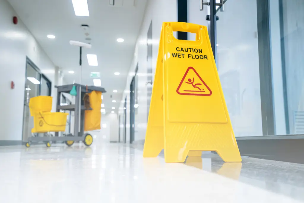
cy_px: 102
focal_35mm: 35
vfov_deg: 37.9
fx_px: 296
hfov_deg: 54.4
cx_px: 152
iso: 400
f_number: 4
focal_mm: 35
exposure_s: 1/50
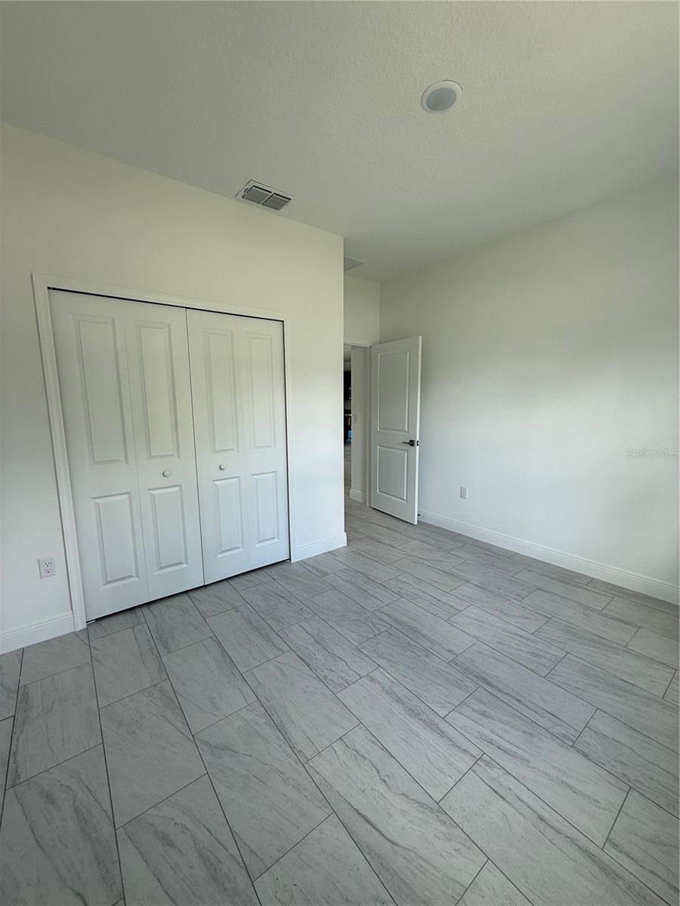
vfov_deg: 102.1
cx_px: 340
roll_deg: +0.0
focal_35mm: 14
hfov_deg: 85.7
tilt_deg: -7.7
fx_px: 367
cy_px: 453
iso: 50
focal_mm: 2.22
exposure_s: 1/99
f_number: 2.2
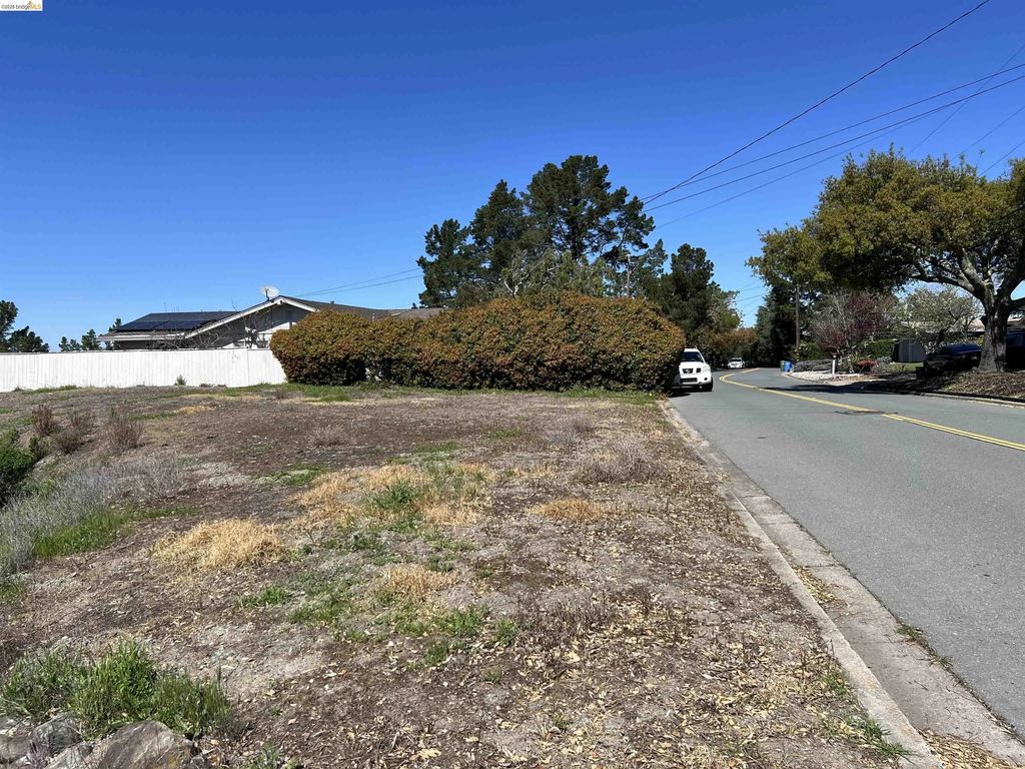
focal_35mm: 26
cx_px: 512
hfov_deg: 67.3
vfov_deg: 53.1
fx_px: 770
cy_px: 384
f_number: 1.5
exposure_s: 1/4630
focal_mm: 5.7
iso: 50
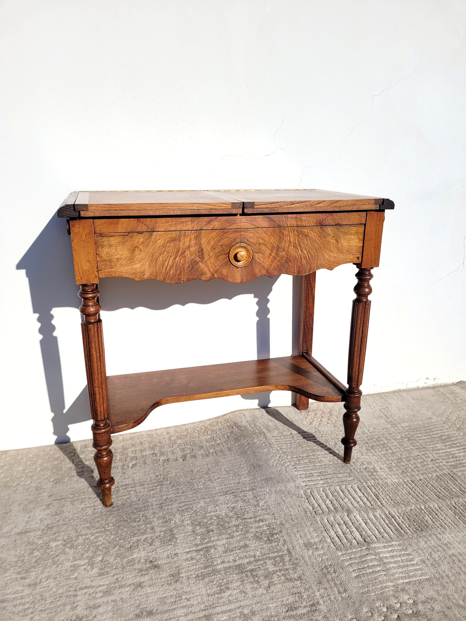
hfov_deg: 53.1
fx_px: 467
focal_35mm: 26
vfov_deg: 67.3
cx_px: 233
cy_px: 310
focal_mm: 5.4
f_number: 1.8
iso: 40
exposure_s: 1/5938
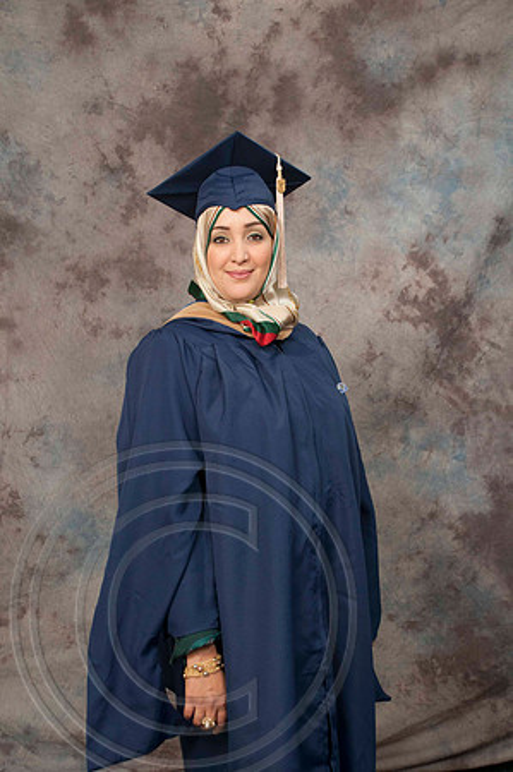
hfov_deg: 23.7
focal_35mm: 57
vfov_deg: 35.1
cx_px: 256
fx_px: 1221
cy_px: 386
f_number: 5.6
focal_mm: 38
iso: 200
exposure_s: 1/100
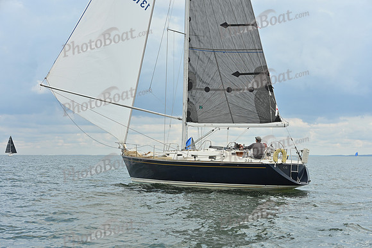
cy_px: 124
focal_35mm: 70
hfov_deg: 28.8
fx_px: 723
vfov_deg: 19.5
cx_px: 186
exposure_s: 1/1250
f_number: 7.1
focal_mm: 70
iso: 320
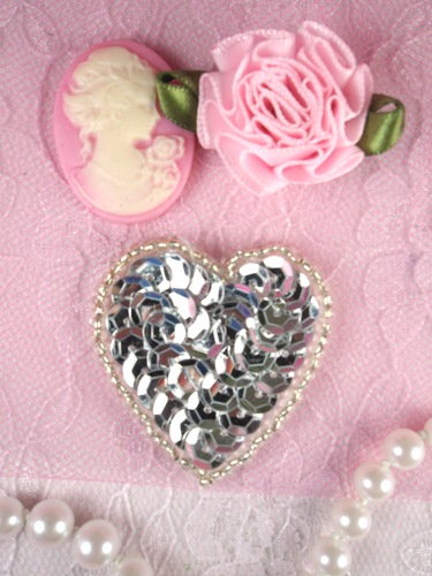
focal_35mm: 36
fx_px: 599
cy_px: 288
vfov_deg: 51.4
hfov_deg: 39.7
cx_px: 216
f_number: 4.1
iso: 80
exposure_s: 1/500
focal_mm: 6.5
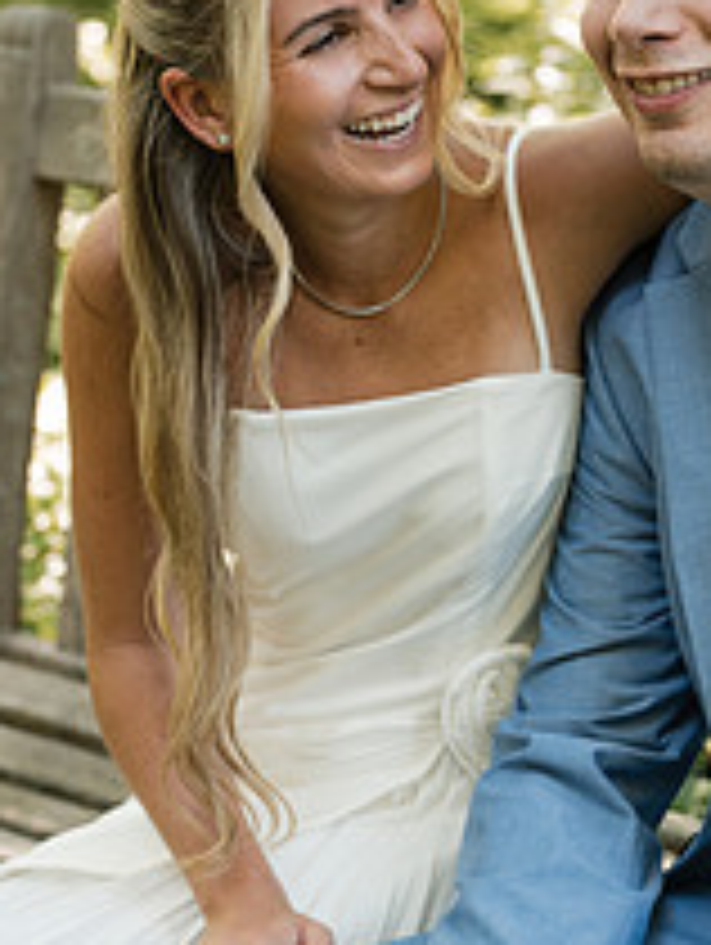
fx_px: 3881
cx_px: 598
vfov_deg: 13.9
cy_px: 450
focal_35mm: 142
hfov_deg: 10.4
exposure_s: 1/250
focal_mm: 69
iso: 1000
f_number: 4
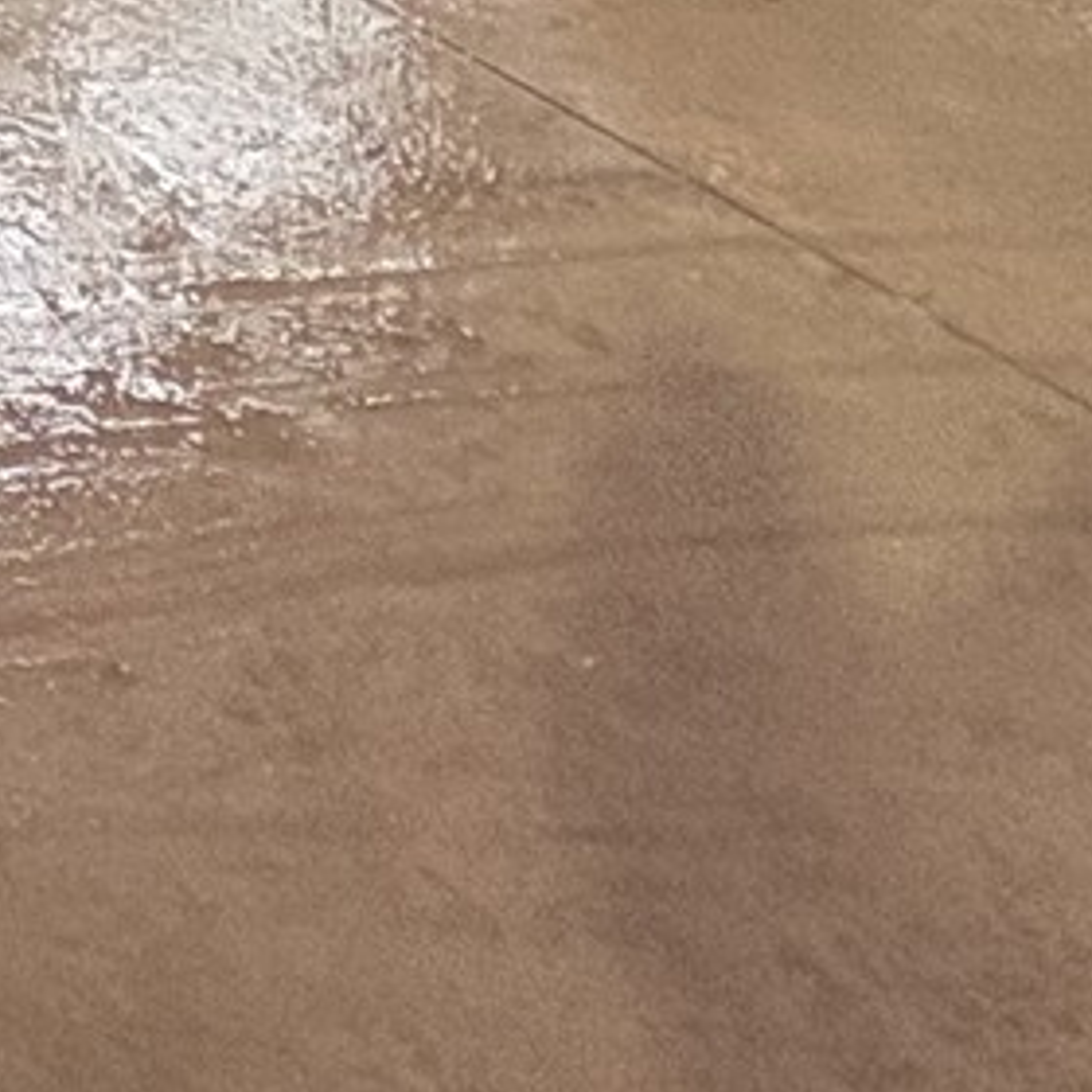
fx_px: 3034
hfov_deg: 14.6
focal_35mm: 85
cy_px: -1708
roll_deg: +0.6
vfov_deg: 13.3
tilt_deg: -3.3
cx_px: -1404
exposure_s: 1/60
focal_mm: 2.22
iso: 320
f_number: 2.2
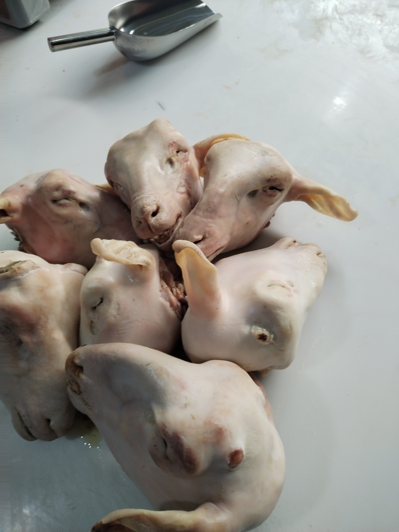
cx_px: 200
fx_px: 400
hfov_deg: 53.1
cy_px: 266
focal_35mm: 26
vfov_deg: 67.3
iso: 241
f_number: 1.8
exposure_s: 1/50
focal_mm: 4.75
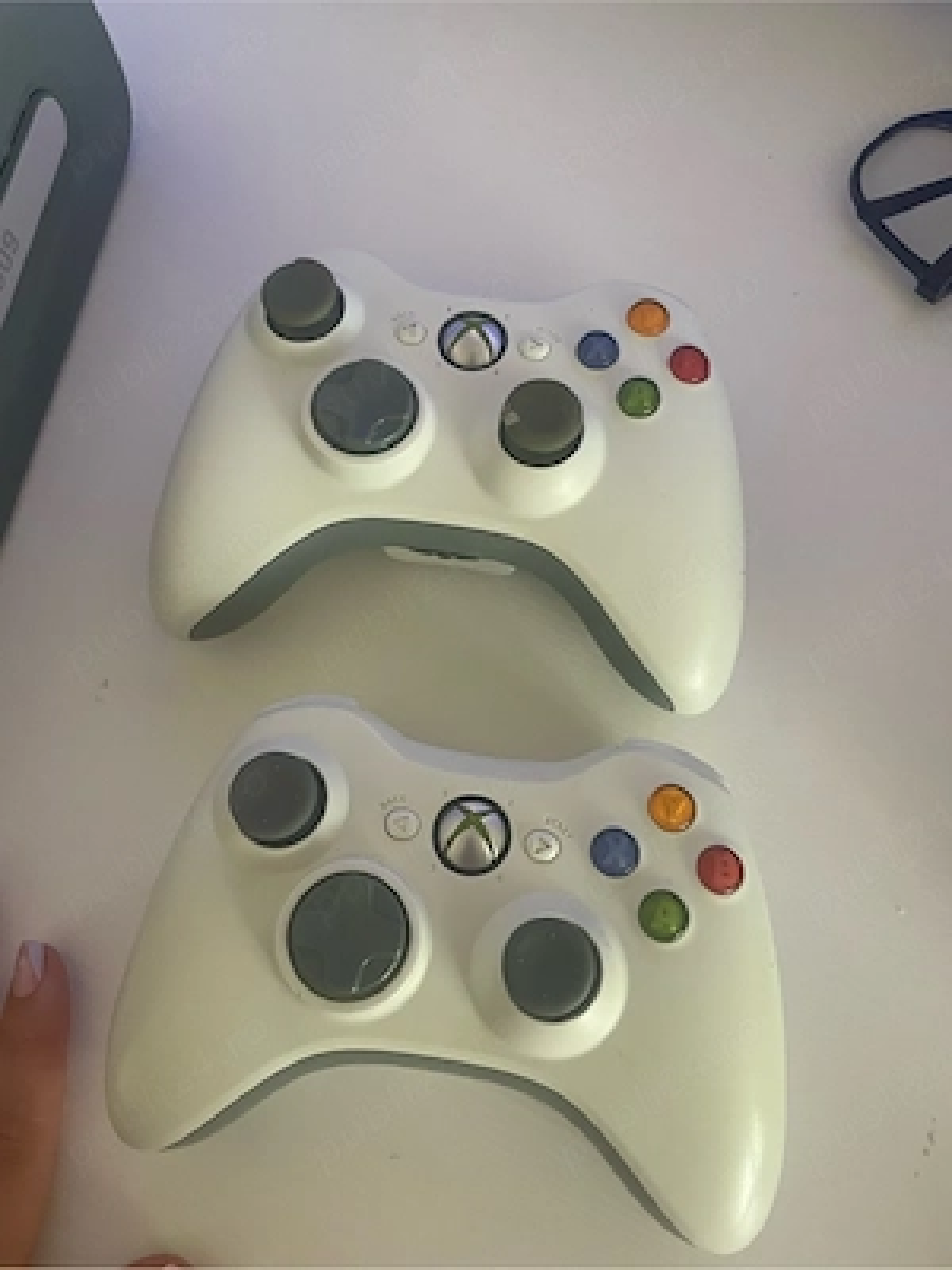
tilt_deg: -76.1
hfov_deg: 53.1
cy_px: 635
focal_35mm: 26
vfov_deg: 67.3
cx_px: 476
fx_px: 953
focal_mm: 4.2
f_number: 1.6
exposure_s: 1/60
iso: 320
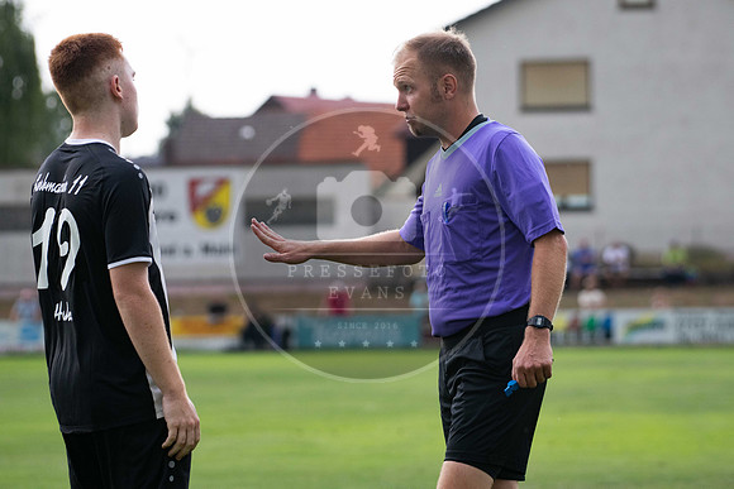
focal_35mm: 216
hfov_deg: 9.5
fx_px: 4411
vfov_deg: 6.4
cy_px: 225
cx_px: 397
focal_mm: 200
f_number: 5.6
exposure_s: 1/1250
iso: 2000
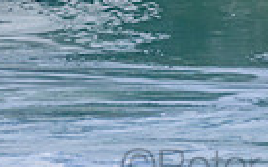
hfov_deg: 0.7
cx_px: 272
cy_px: -156
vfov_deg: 0.4
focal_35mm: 3207
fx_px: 23404
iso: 500
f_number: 5.6
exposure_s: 1/2000
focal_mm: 500
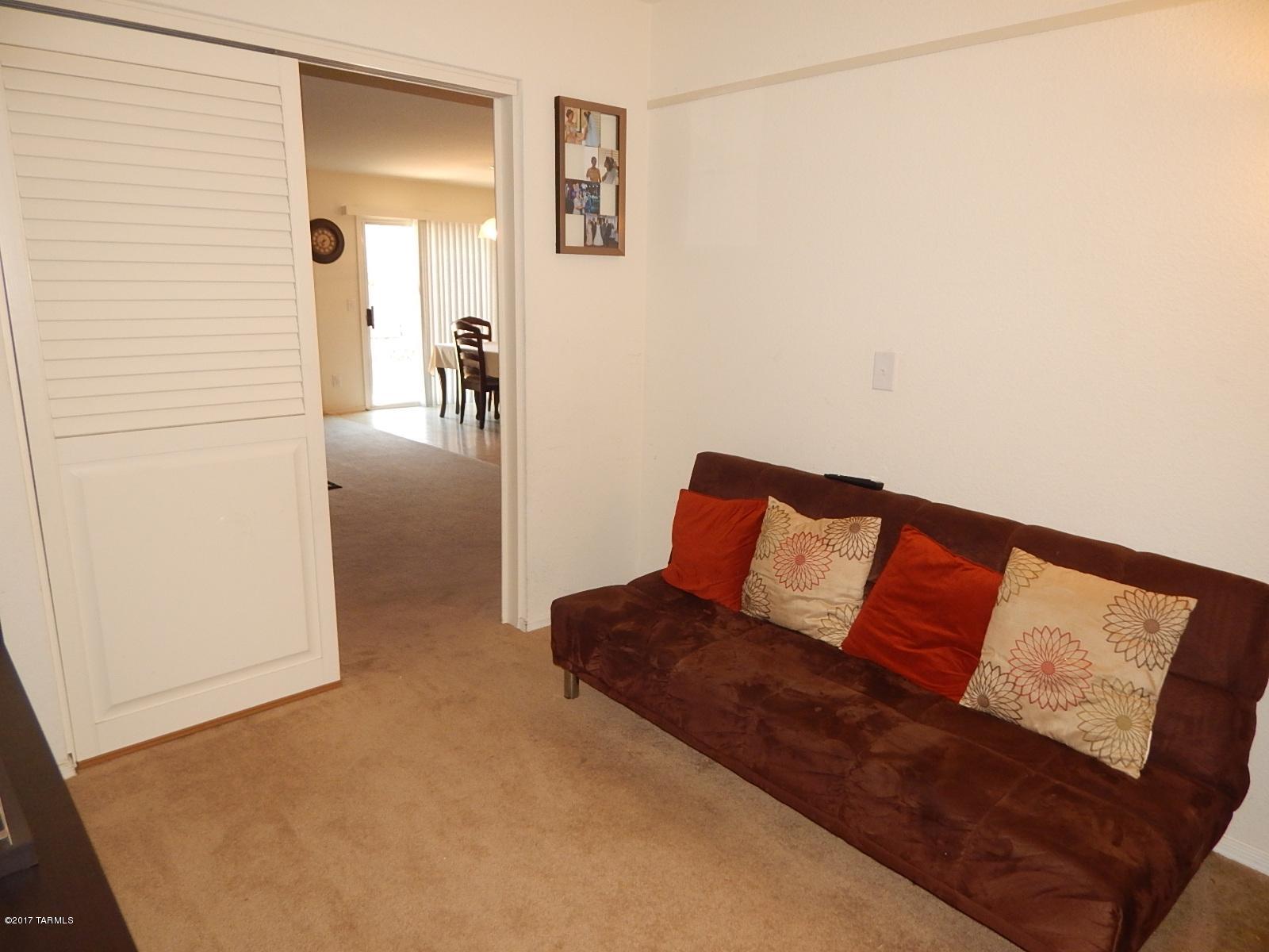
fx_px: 807
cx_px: 634
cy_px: 476
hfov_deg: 76.4
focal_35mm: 22
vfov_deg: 61.1
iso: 200
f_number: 3
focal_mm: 4
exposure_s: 1/30
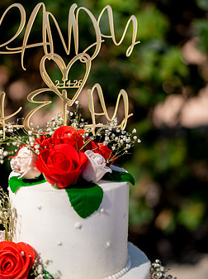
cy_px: 155
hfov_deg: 16.4
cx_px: 87
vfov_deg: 21.8
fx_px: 722
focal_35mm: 90
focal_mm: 70
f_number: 2.8
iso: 100
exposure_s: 1/800
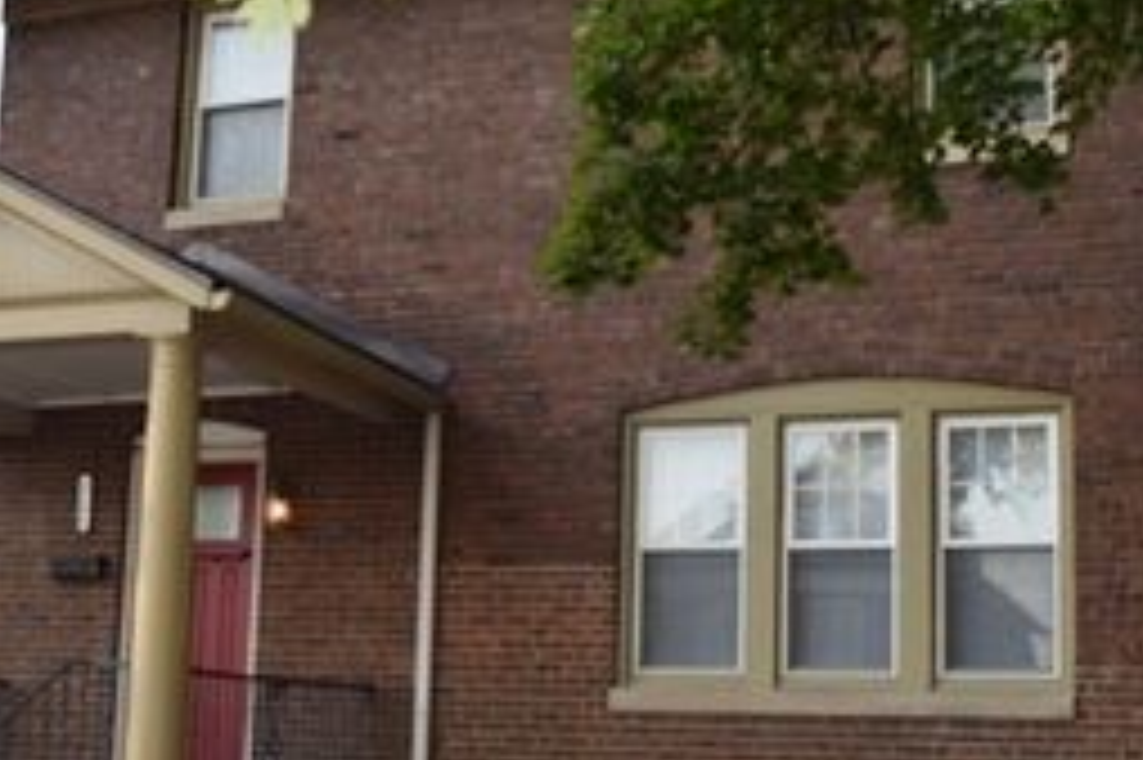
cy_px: 443
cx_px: 472
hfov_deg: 32.3
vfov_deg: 21.9
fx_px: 1967
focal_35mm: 62
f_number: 5.6
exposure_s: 1/125
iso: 140
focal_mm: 21
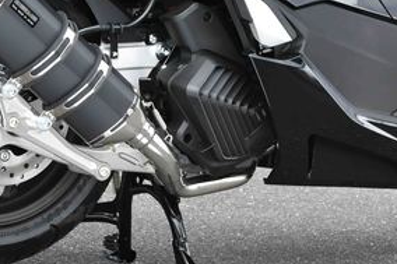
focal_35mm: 183
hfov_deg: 11.2
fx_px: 2017
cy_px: -91
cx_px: 233
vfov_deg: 7.4
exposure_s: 1/500
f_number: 13
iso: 1000
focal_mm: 65
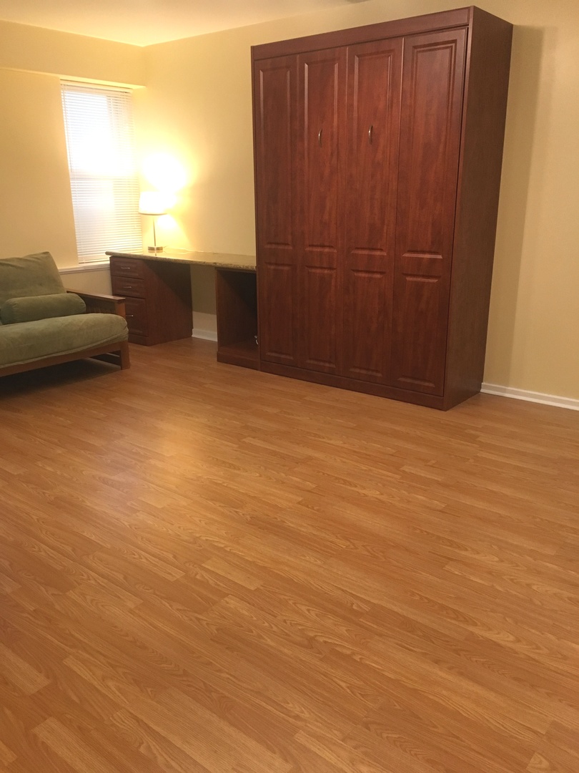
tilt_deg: -16.0
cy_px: 386
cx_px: 290
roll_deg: +1.0
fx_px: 647
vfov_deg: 61.7
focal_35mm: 29
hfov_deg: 48.2
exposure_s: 1/30
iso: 160
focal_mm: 4.15
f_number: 2.2
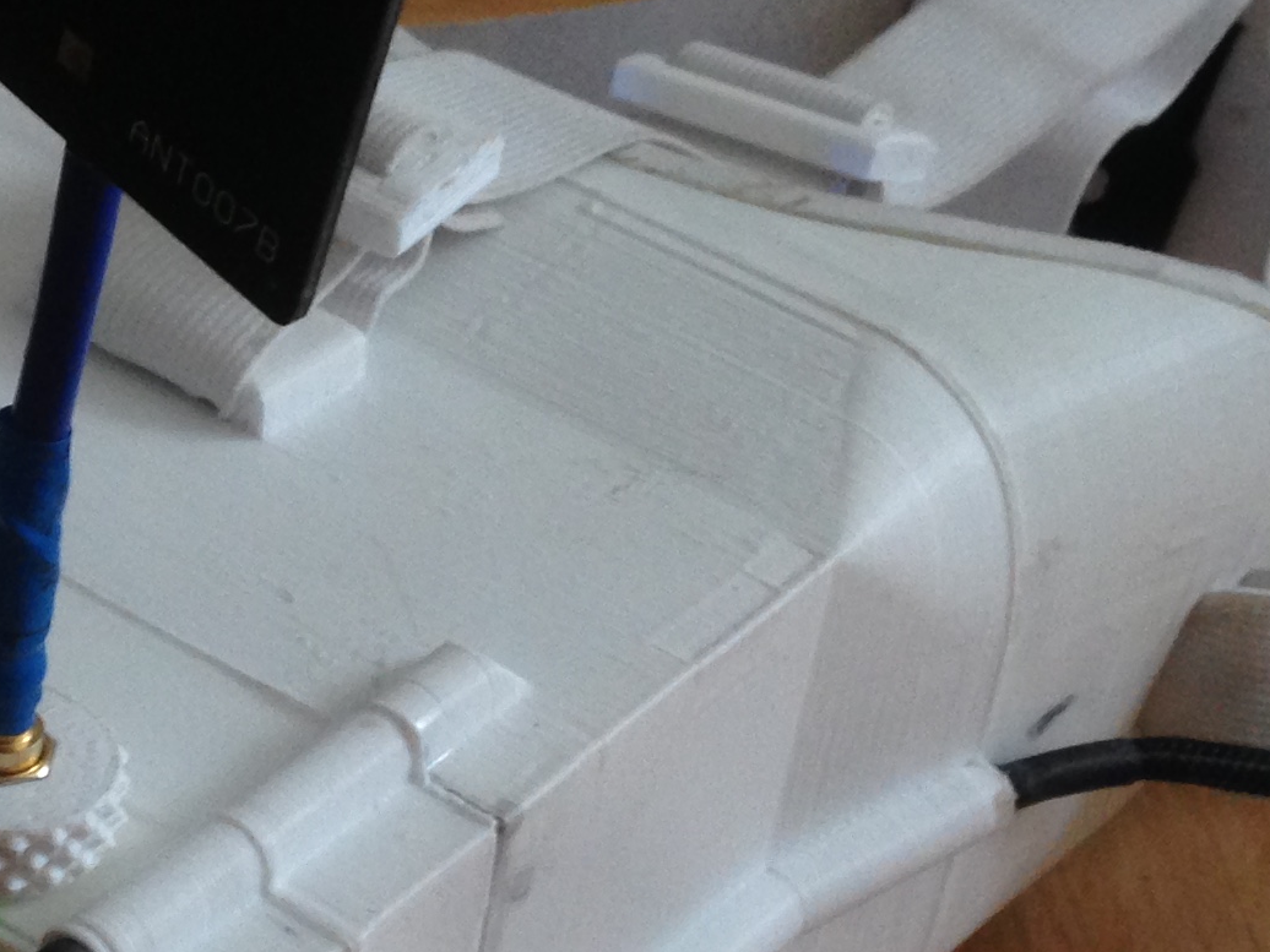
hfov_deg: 18.5
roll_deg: -3.1
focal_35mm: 104
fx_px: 3816
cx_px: 92
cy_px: 516
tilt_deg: -34.2
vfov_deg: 14.2
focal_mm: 4.12
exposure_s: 1/20
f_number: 2.4
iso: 100
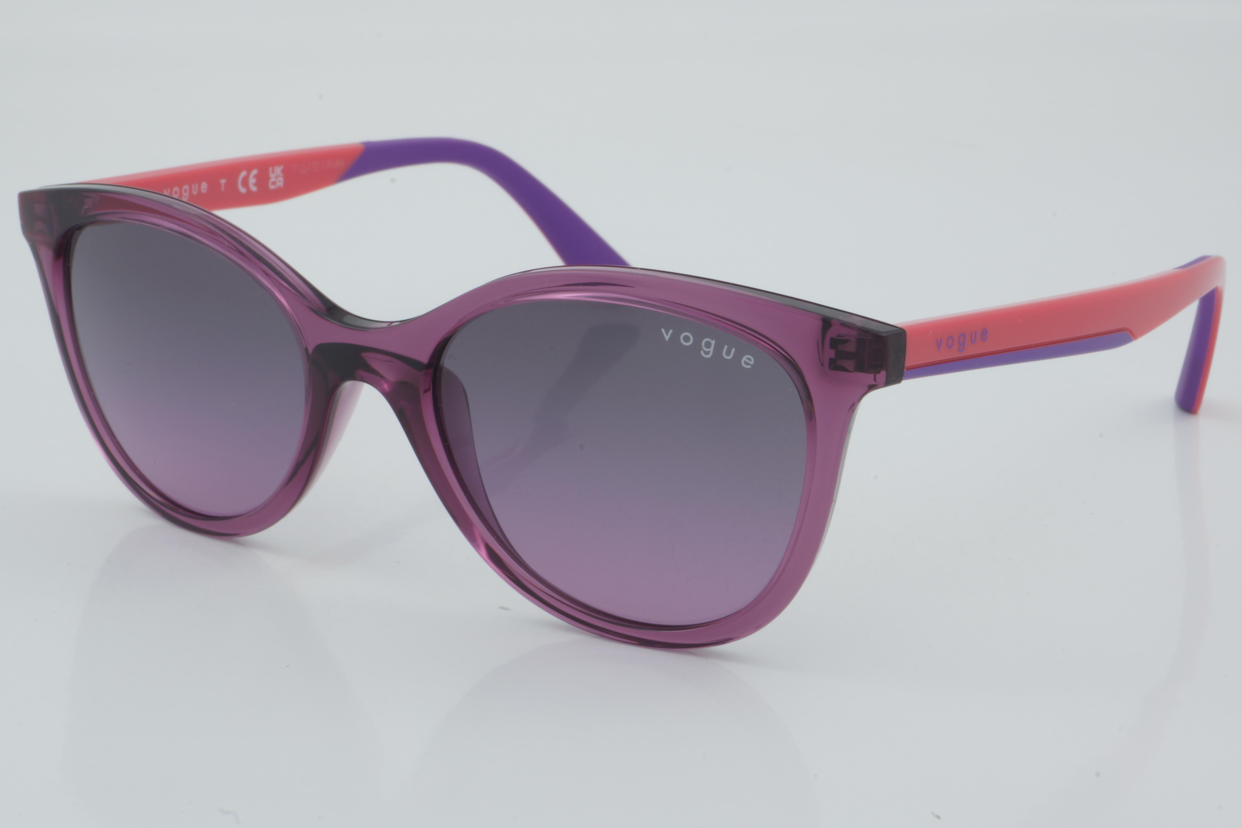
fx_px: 2587
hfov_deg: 27.0
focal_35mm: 75
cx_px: 621
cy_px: 414
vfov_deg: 18.2
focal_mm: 50
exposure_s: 1/4
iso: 100
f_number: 29
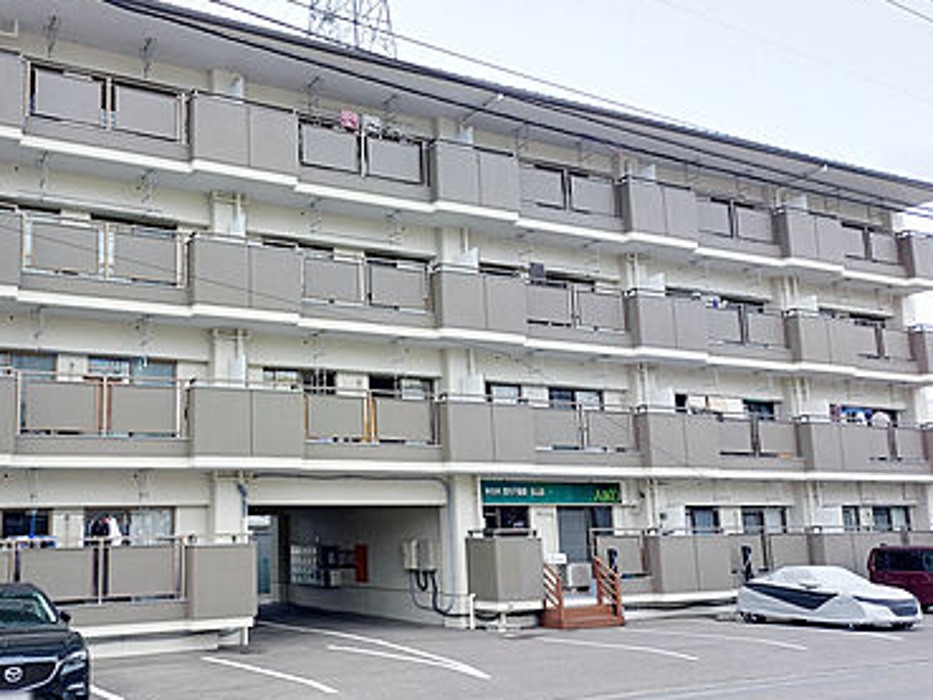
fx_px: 890
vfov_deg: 43.0
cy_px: 345
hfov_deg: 54.3
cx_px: 316
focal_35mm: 33
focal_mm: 5.23
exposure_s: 1/374
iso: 25
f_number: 1.8
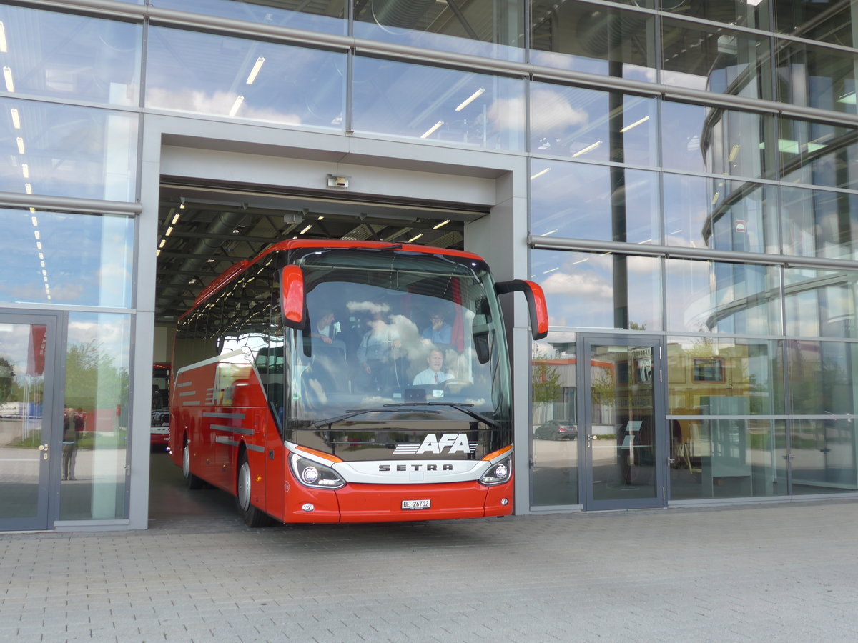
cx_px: 429
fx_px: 967
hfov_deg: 47.9
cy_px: 322
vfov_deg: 36.8
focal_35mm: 39
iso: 80
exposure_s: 1/250
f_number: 2.8
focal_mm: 8
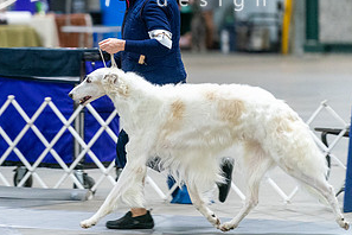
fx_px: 3813
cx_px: 119
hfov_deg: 5.3
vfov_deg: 3.5
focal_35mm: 390
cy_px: 36
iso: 5000
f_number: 2.8
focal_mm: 200
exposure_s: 1/250
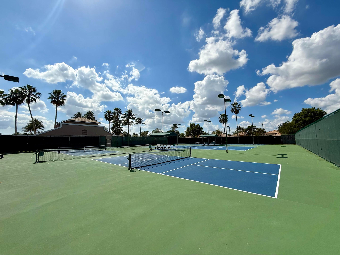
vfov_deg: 85.7
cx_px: 170
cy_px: 128
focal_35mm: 14
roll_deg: +0.8
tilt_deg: +5.0
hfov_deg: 102.1
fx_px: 138
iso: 50
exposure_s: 1/5618
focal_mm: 2.22
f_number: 2.2
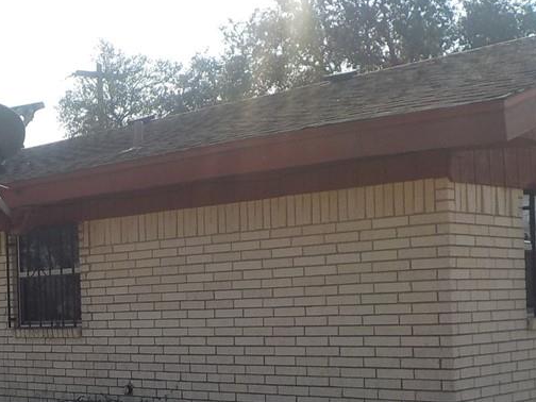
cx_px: 65
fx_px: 945
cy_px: 309
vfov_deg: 23.7
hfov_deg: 30.4
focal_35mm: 61
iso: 125
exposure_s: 1/1250
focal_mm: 4.1
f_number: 3.3
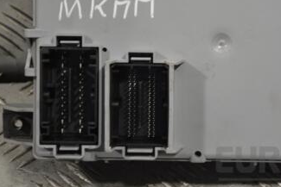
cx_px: 200
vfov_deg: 10.3
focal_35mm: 133
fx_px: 1039
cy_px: 45
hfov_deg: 15.4
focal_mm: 48
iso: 160
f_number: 5.3
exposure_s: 1/30
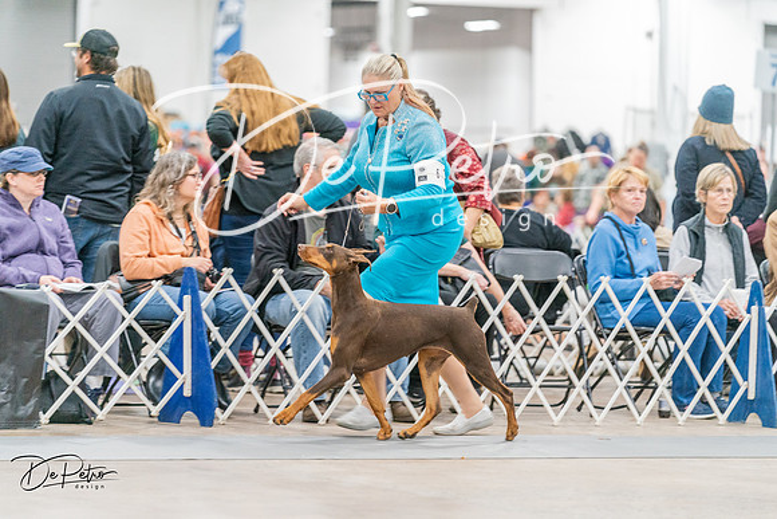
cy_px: 260
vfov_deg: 7.9
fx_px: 3756
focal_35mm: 174
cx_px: 388
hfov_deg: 11.8
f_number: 3.2
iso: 4000
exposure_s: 1/250
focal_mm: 174
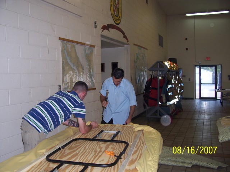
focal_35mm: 34
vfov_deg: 41.8
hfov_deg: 54.0
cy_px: 86
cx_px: 115
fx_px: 226
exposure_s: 1/60
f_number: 2.7
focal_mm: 5.6
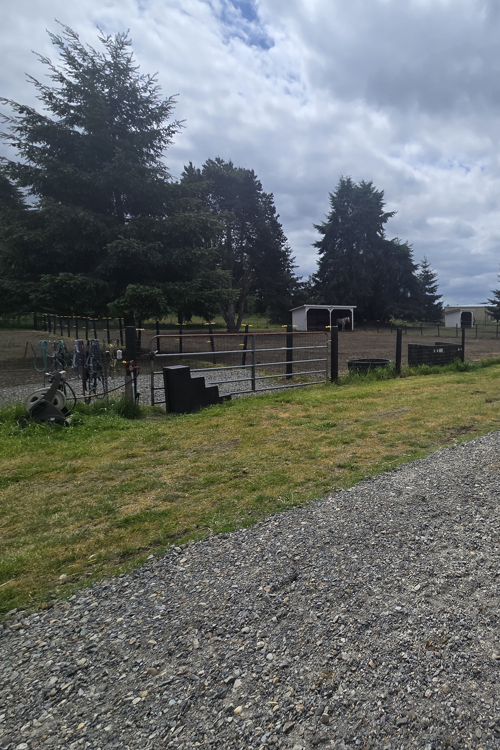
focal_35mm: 19
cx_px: 449
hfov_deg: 56.0
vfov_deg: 86.9
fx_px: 396
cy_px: 360
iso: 50
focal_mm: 2.2
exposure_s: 1/4692
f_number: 2.2
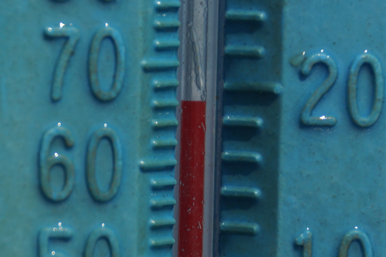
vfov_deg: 6.1
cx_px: 193
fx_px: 2412
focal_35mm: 225
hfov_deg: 9.2
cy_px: 128
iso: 100
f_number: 6.3
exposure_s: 1/250
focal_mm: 150
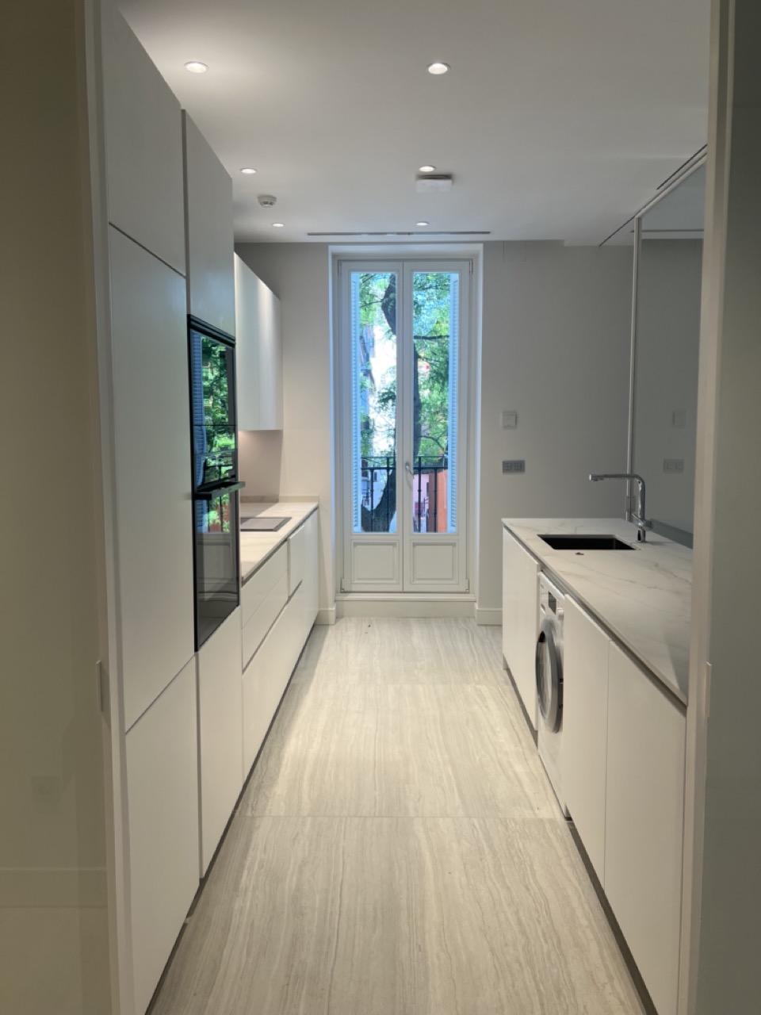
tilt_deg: -6.0
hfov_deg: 53.1
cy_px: 508
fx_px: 762
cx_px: 380
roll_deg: +0.9
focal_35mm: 26
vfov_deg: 67.3
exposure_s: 1/209
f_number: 1.5
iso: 40
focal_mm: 5.7
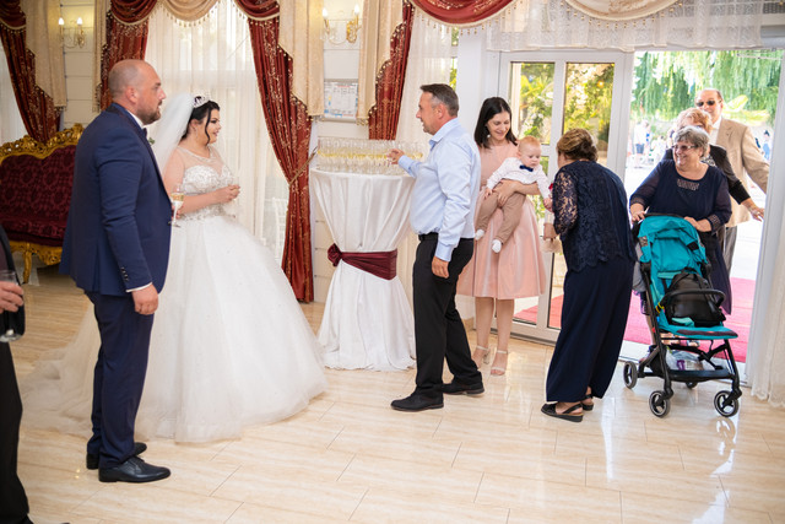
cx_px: 392
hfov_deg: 54.4
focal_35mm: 35
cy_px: 262
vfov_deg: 37.9
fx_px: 763
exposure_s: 1/250
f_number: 2
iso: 400
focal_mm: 23
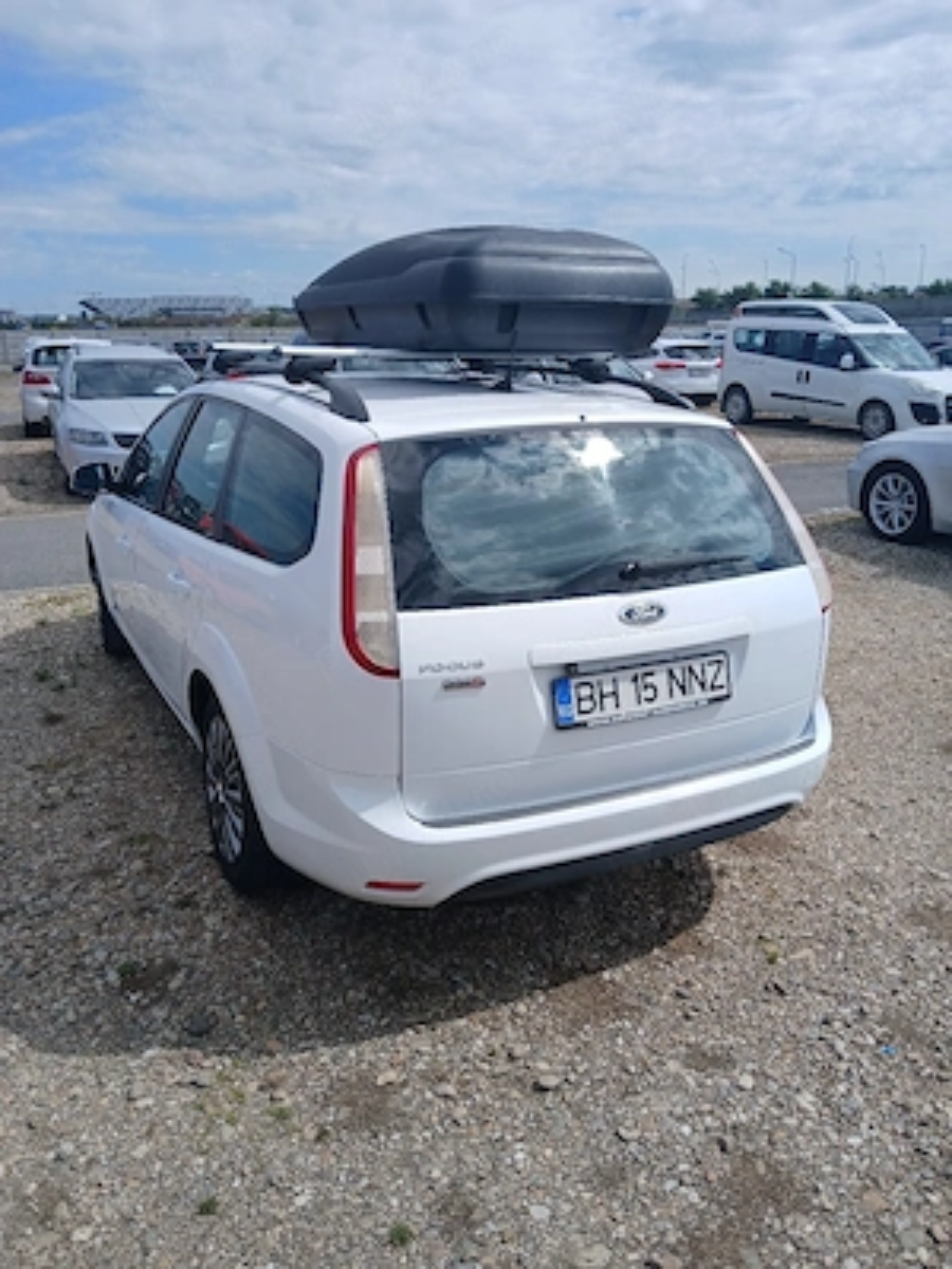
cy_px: 634
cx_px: 476
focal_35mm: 26
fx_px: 953
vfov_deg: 67.3
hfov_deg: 53.1
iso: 20
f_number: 1.8
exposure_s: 1/1000
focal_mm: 3.98
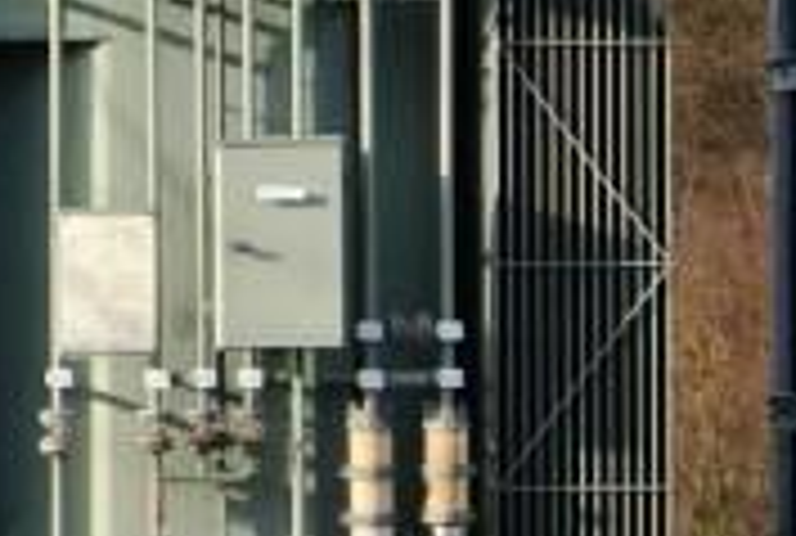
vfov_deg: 3.0
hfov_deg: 4.4
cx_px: -531
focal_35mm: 468
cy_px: 25
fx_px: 10374
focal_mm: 30
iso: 125
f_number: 5.6
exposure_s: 1/250
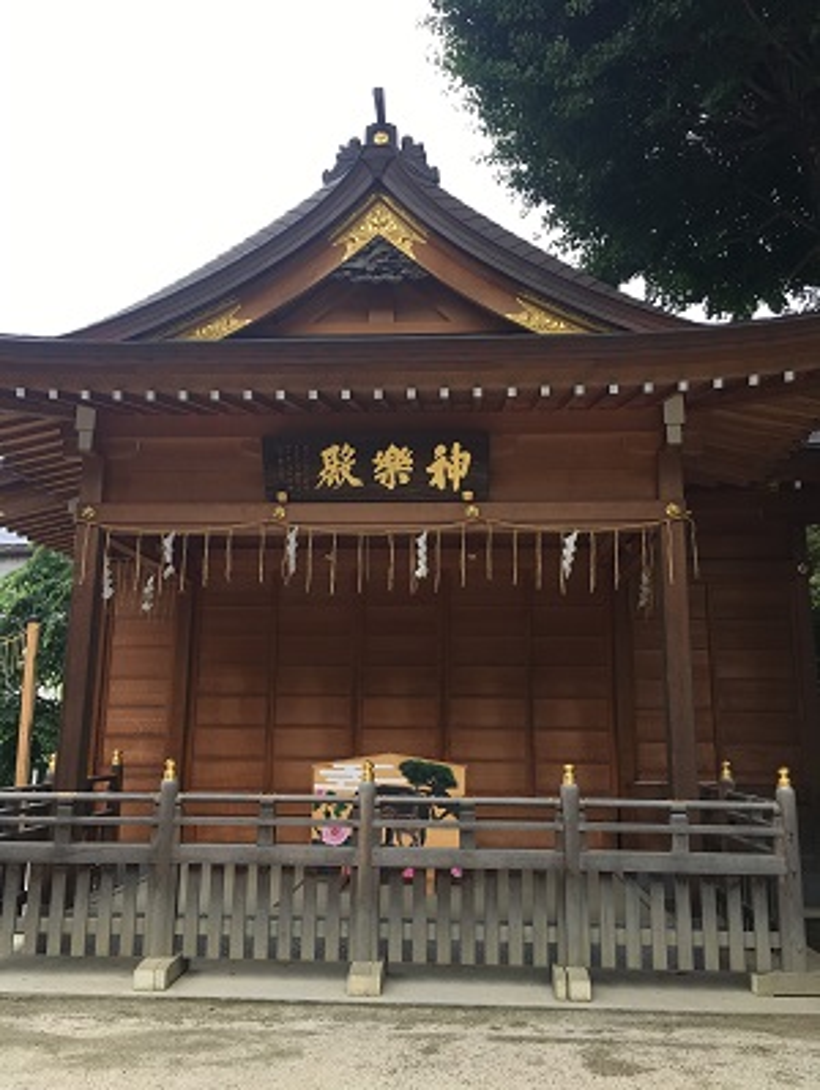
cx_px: 410
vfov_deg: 61.6
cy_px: 545
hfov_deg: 48.3
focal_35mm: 29
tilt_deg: +11.5
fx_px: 914
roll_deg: -1.3
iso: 25
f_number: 2.2
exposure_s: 1/845
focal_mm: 4.15
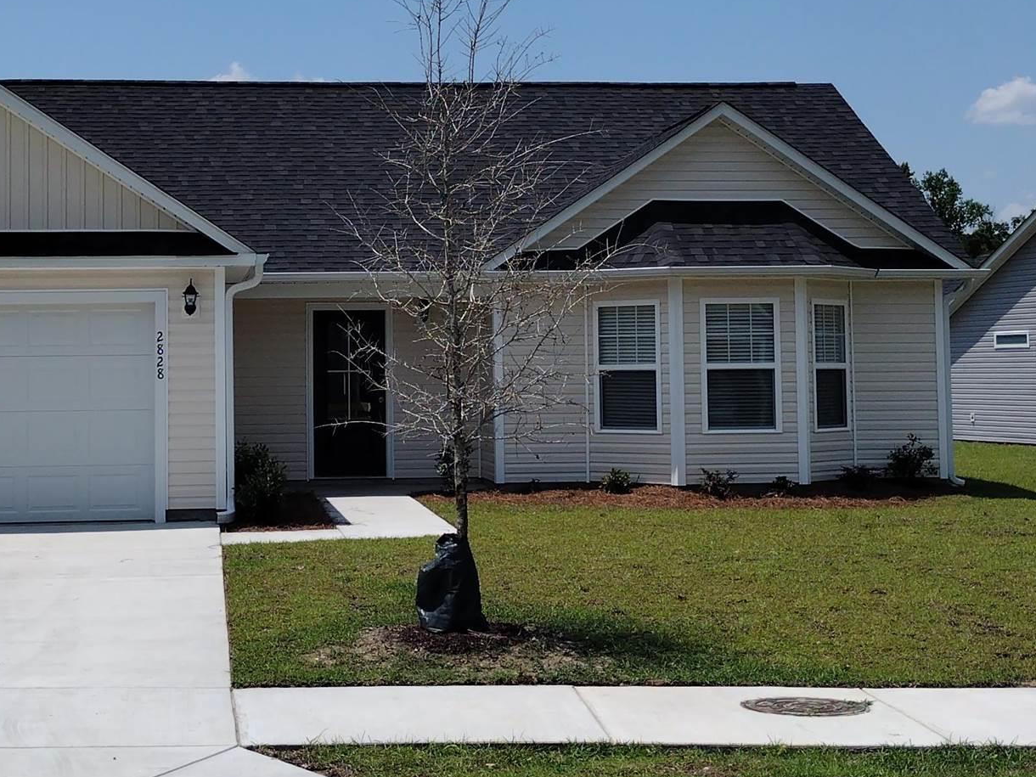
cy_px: 246
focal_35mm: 68
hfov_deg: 28.5
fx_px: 2035
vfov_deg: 21.5
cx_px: 386
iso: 100
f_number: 1.7
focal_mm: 4.71
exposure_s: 1/4517
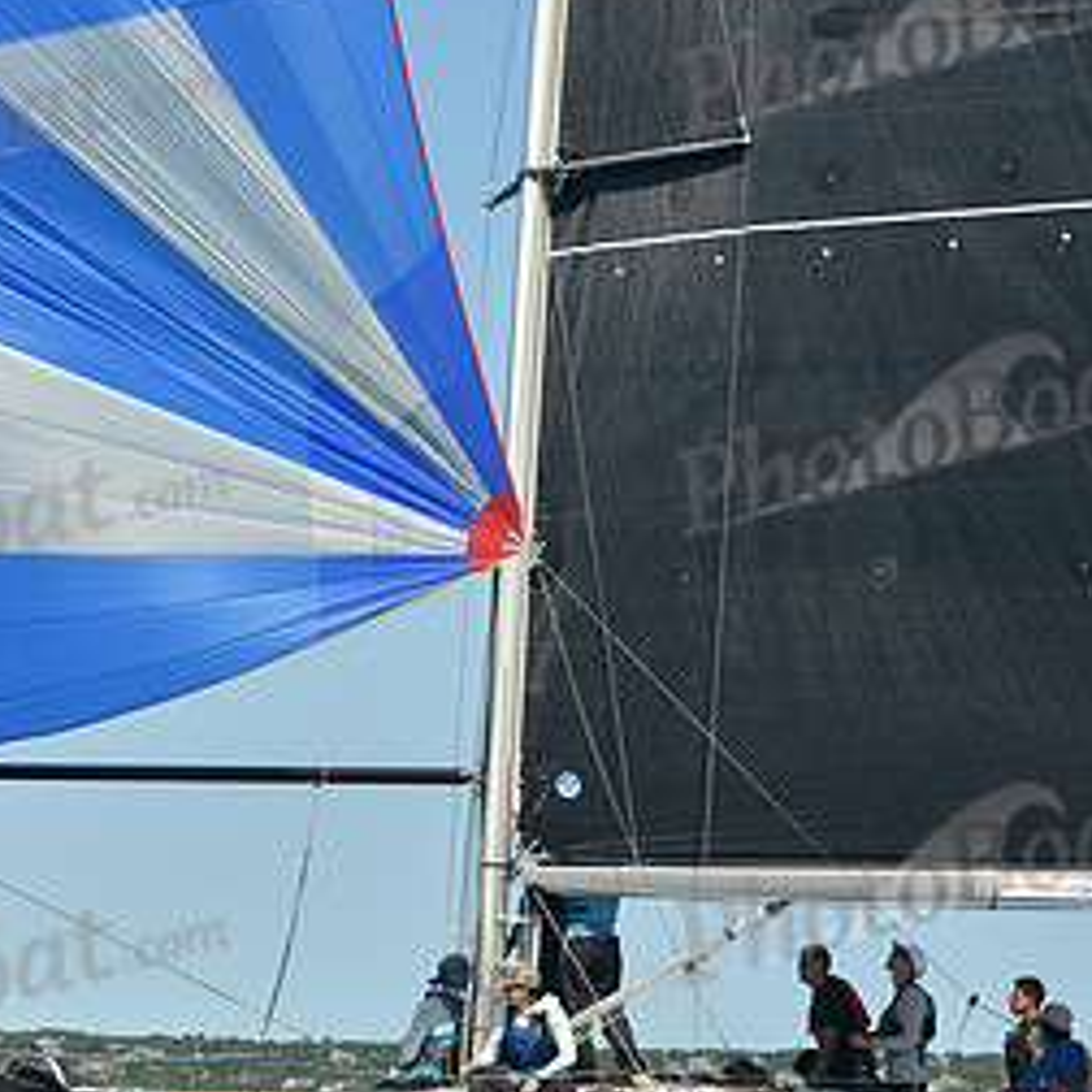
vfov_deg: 12.7
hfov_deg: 12.7
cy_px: 708
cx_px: 455
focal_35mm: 137
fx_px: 4890
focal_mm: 70
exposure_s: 1/640
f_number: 8
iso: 320
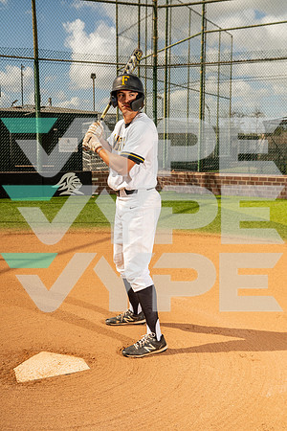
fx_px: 550
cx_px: 144
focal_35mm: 46
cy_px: 216
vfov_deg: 42.7
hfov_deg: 29.2
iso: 100
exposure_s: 1/250
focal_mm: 46
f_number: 5.6
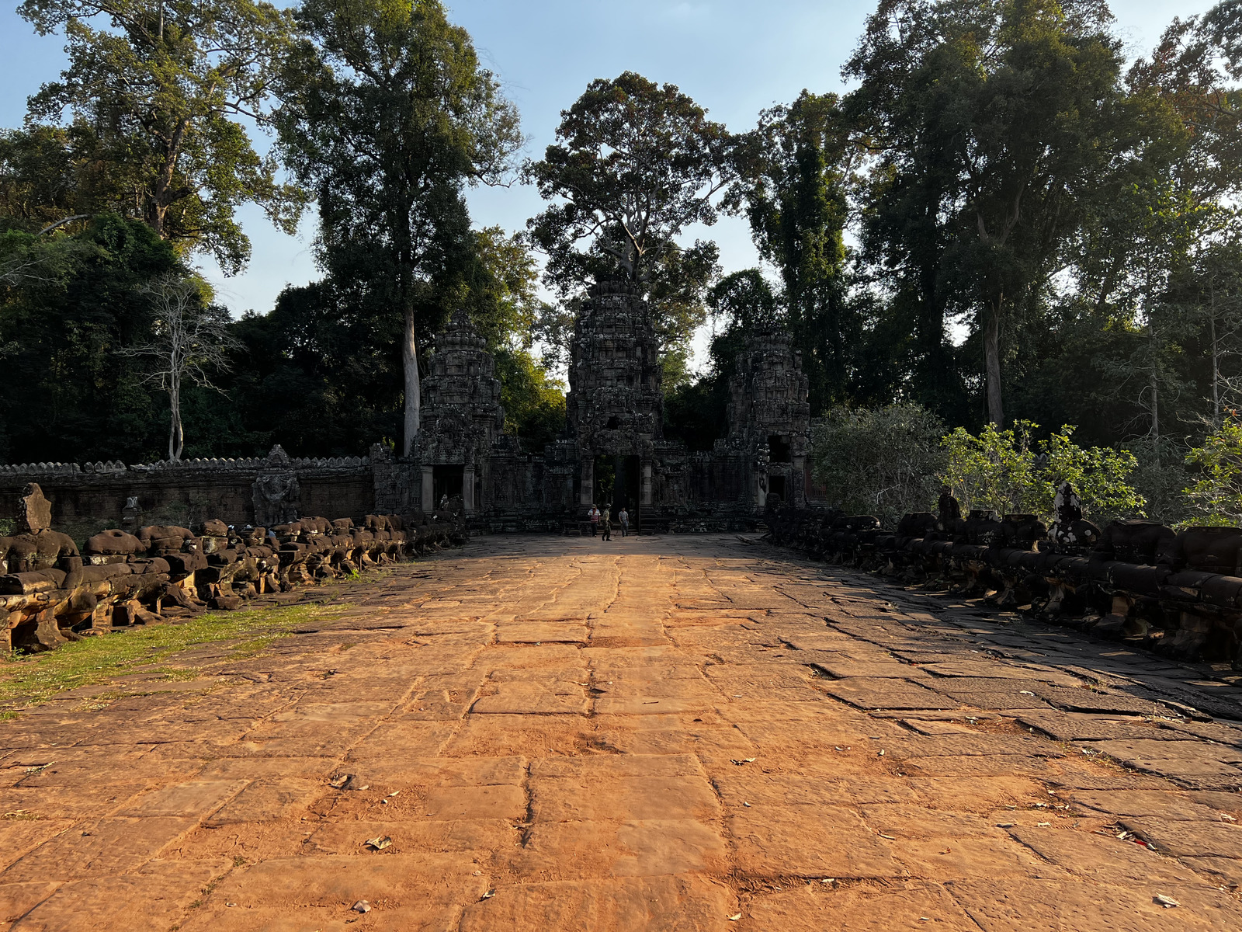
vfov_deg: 53.1
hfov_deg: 67.3
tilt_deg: +2.3
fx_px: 933
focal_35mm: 26
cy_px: 466
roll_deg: +0.6
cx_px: 621
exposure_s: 1/1449
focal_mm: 5.7
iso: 50
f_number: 1.5
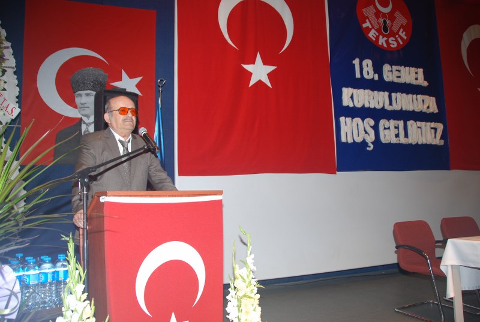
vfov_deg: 48.1
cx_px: 240
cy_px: 161
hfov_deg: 67.3
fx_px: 361
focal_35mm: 27
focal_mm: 18
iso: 200
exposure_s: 1/60
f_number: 4
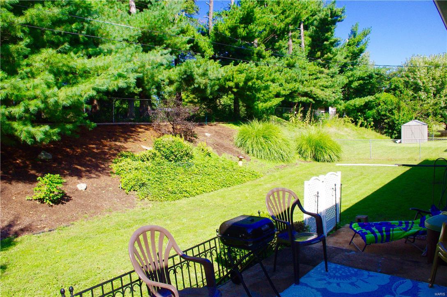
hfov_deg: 67.5
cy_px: 148
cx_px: 224
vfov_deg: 47.8
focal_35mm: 27
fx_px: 335
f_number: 11
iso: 800
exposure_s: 1/400
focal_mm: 18
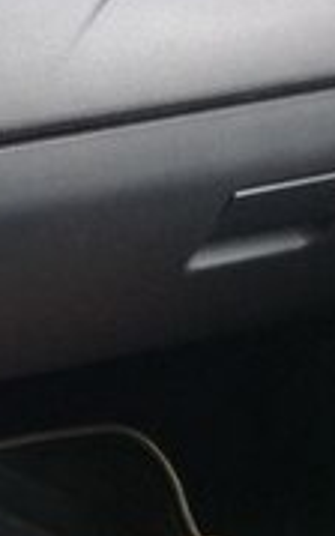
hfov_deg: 9.6
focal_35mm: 121
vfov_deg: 17.2
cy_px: 295
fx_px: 1766
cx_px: -476
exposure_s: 1/33
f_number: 2.2
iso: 64
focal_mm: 3.3
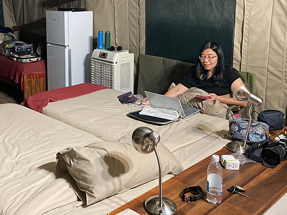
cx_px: 84
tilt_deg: -7.8
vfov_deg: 34.6
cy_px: 60
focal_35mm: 41
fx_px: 340
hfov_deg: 44.7
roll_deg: +1.7
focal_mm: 3.99
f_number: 1.8
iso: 500
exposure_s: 1/25
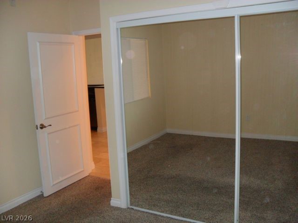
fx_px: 301
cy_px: 112
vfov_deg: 40.7
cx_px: 149
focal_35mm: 35
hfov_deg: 52.6
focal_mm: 6.3
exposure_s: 1/45
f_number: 3
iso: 200
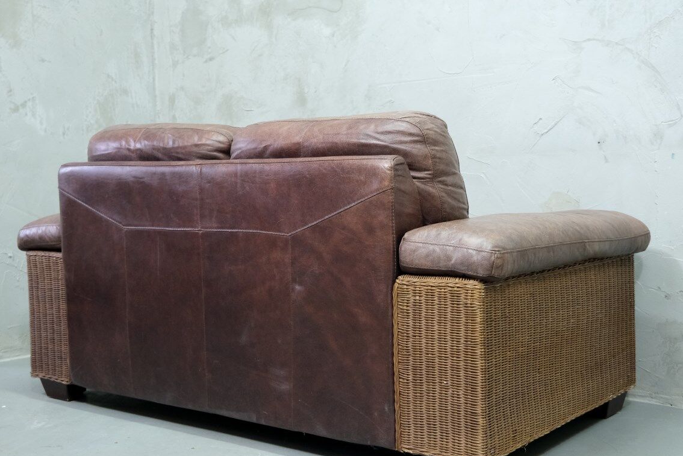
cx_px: 325
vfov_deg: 29.2
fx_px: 873
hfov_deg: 42.7
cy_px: 255
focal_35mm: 46
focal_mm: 27.5
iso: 2500
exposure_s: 1/40
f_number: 4
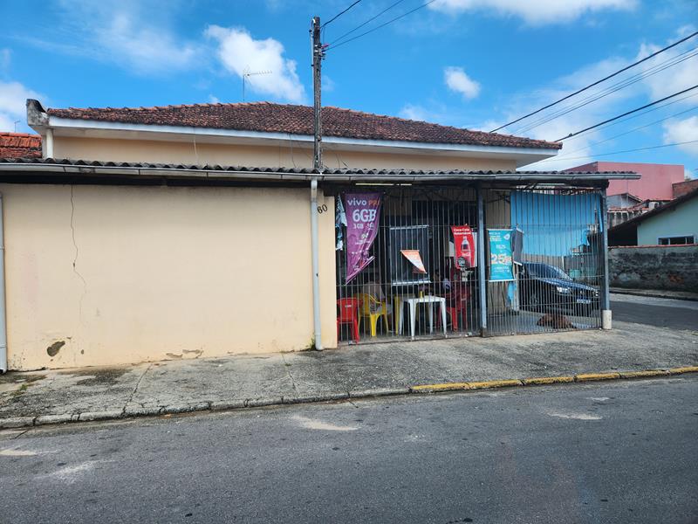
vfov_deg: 58.9
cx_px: 349
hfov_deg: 73.9
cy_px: 262
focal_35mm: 23
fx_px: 464
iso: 20
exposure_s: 1/342
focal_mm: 5.4
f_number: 1.8
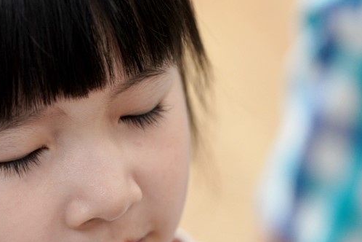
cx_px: 60
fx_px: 3238
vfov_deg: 4.3
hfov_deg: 6.4
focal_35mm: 322
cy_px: 182
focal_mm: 178
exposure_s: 1/200
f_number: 4
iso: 2000
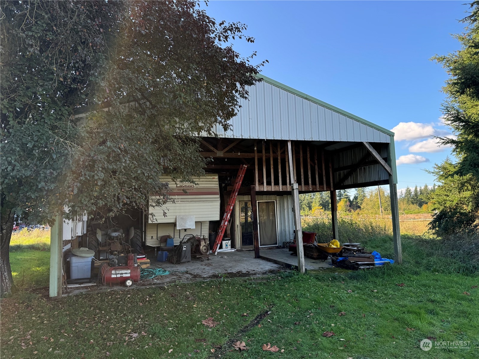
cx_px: 240
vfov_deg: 56.8
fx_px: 332
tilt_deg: +5.5
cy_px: 180
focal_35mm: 24
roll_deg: +2.0
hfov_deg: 71.6
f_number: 1.78
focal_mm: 6.76
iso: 80
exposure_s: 1/593
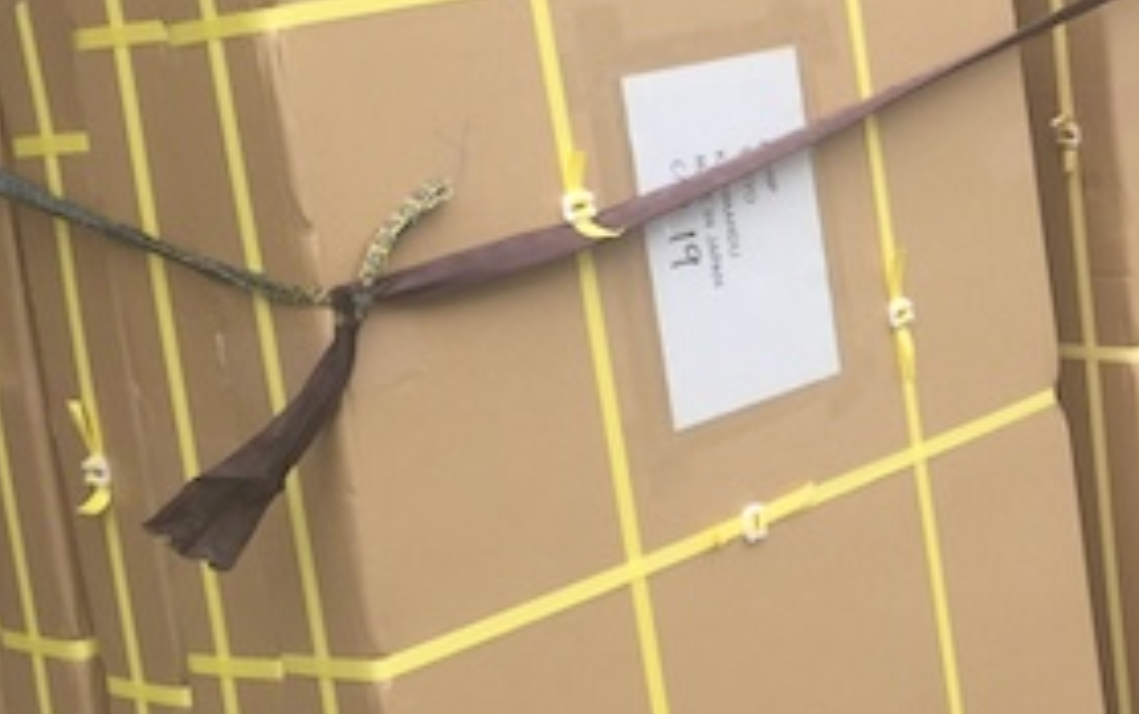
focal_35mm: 77
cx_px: 1143
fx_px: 2393
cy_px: 243
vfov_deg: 16.9
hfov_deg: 25.4
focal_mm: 4.15
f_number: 2.2
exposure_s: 1/314
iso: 32
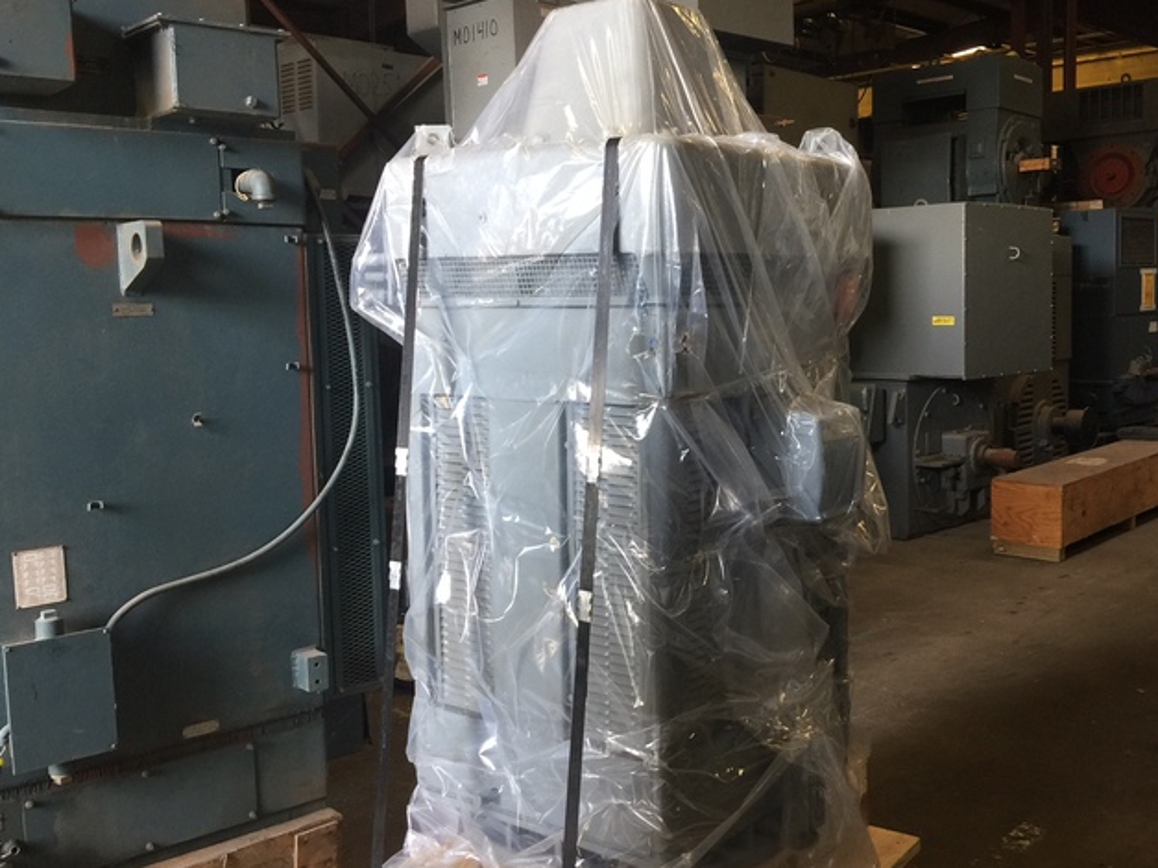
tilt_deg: -5.7
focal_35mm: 37
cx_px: 704
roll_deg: +0.8
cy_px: 403
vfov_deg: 38.6
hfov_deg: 49.8
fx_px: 1238
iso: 40
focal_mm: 4.15
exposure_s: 1/15
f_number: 2.2
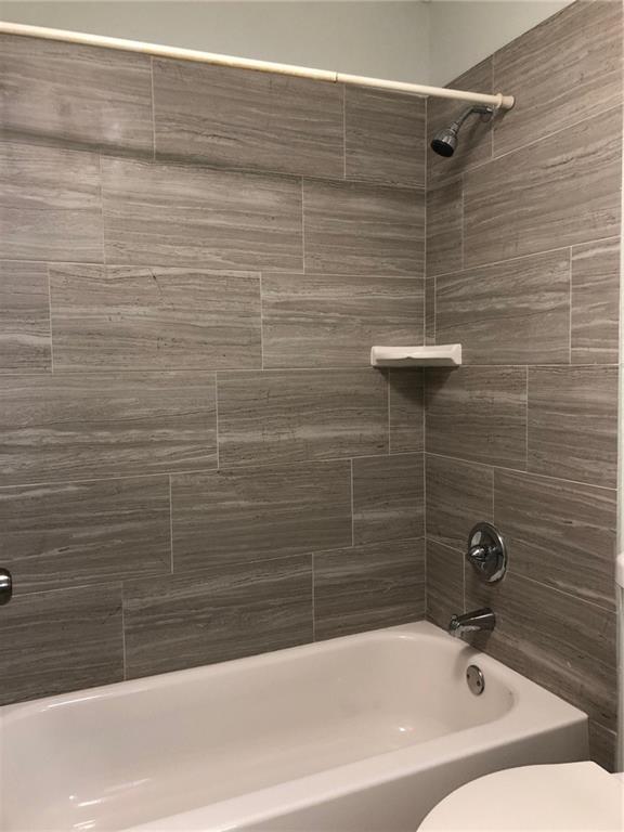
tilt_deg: -3.9
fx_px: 673
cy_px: 416
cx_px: 312
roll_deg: +1.1
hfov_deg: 49.7
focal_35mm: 28
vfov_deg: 63.4
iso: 40
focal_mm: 4
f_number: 1.8
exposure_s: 1/15
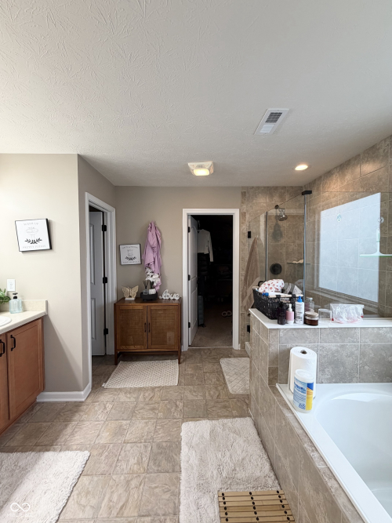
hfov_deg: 85.7
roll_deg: -0.4
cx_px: 196
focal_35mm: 14
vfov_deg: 102.1
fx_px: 211
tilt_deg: -1.9
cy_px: 262
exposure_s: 1/120
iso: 125
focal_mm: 2.22
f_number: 2.2
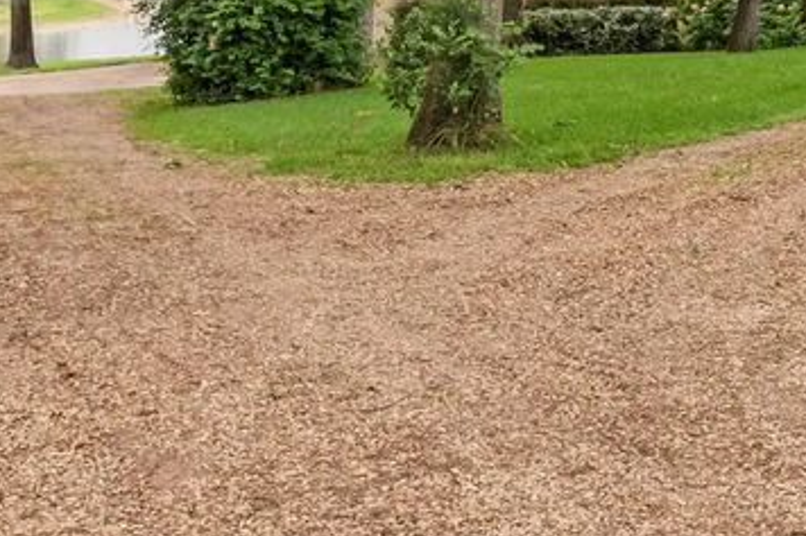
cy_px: -83
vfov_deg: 18.1
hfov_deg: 26.9
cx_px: 752
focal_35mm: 72
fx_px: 1611
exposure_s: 1/160
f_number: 9
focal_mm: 17
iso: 100
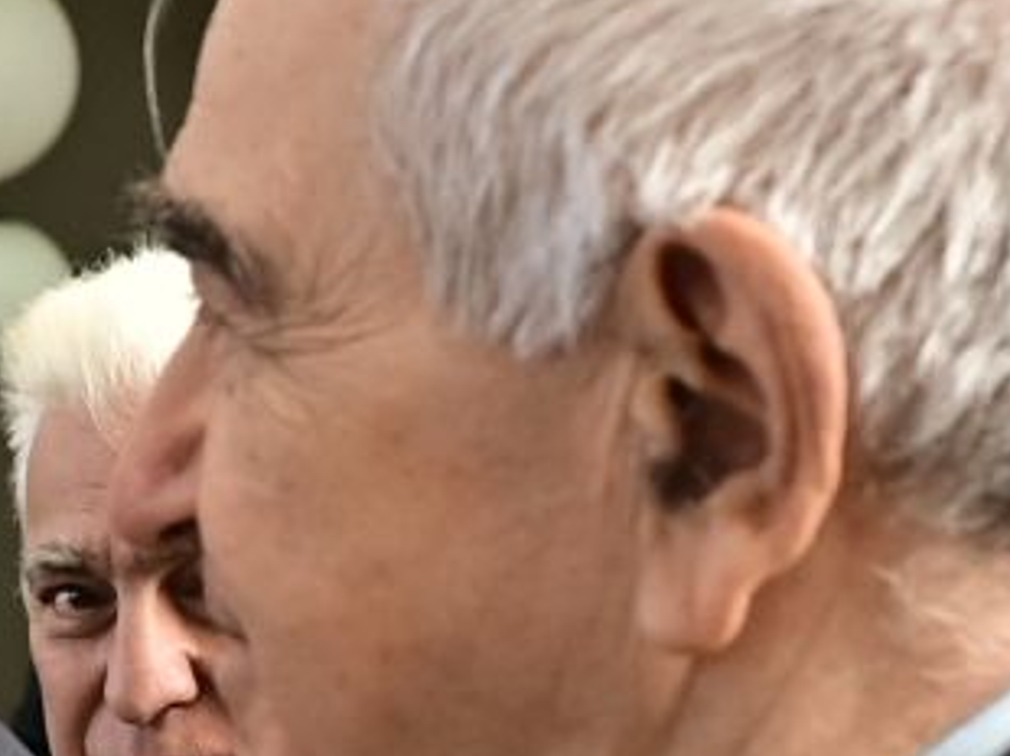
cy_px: 1158
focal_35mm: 143
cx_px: -961
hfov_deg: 12.3
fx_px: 4169
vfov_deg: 10.0
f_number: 4
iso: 500
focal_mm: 24
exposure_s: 1/640
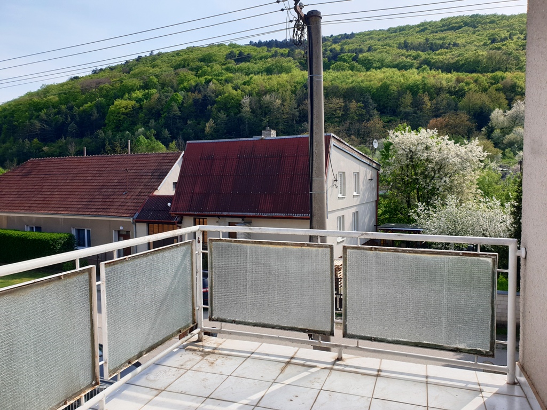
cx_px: 274
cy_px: 205
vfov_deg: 53.1
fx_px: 411
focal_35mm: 26
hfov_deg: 67.3
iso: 50
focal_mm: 4.3
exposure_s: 1/1248
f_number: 2.4
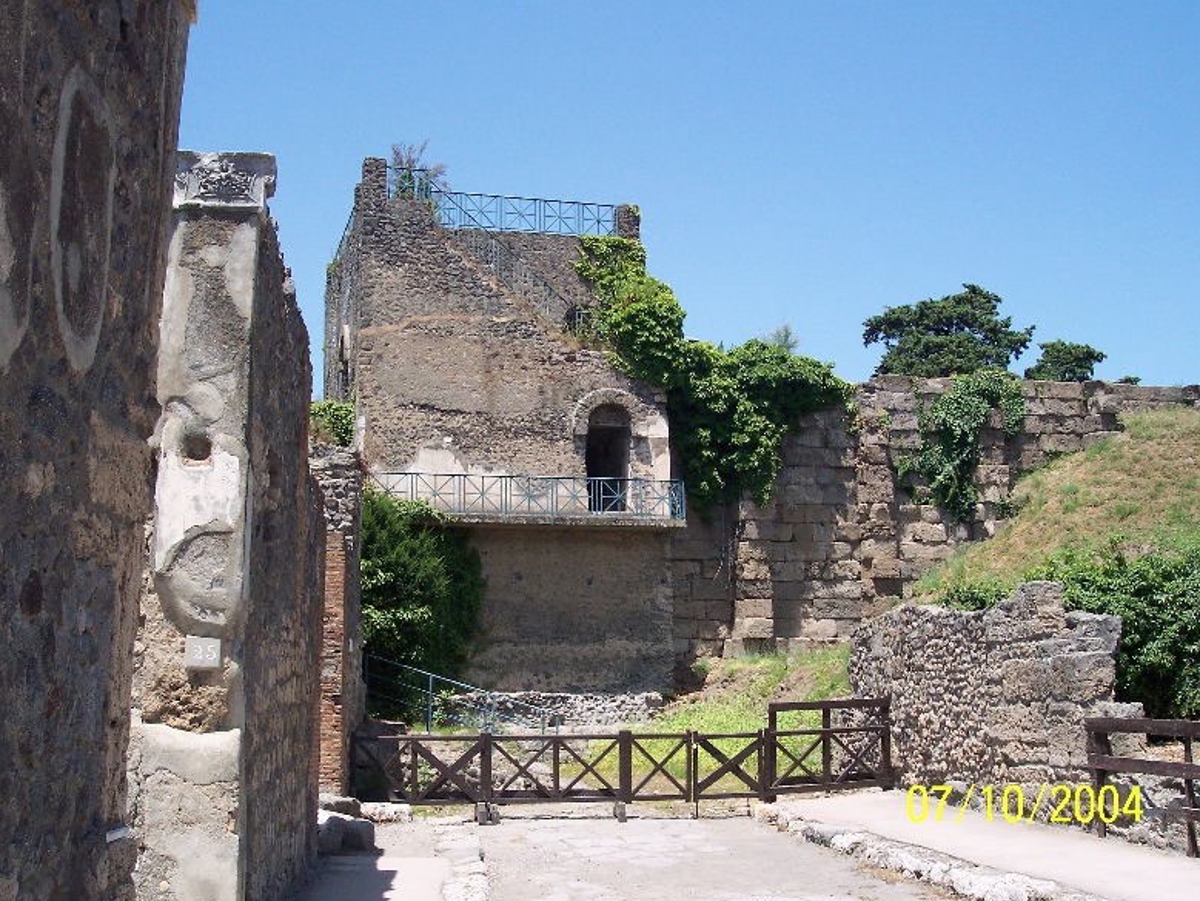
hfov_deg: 47.8
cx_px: 590
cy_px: 457
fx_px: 1353
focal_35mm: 39
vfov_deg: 36.8
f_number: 4.8
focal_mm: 8
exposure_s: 1/500
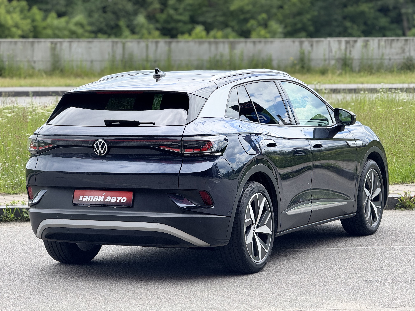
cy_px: 156
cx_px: 208
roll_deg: +0.2
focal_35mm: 120
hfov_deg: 16.4
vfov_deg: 12.3
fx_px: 1439
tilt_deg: -3.7
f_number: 2.8
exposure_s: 1/728
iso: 50
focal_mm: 15.66
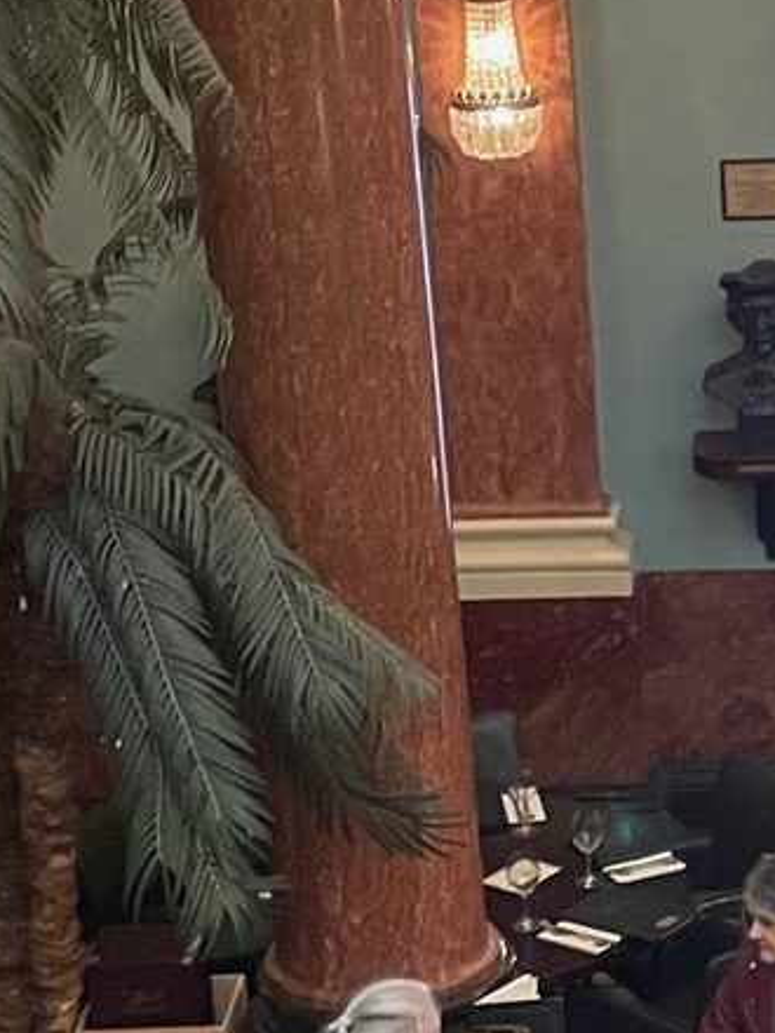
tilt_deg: -22.1
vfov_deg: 16.2
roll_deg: +2.1
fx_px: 3612
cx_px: 836
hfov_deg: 12.1
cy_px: 810
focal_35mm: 121
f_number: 1.6
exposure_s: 1/36
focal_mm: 4.2
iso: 640
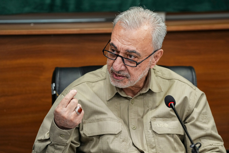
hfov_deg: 11.9
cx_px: 114
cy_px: 76
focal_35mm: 173
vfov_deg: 7.9
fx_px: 1100
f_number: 4
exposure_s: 1/200
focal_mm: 173
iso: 2000
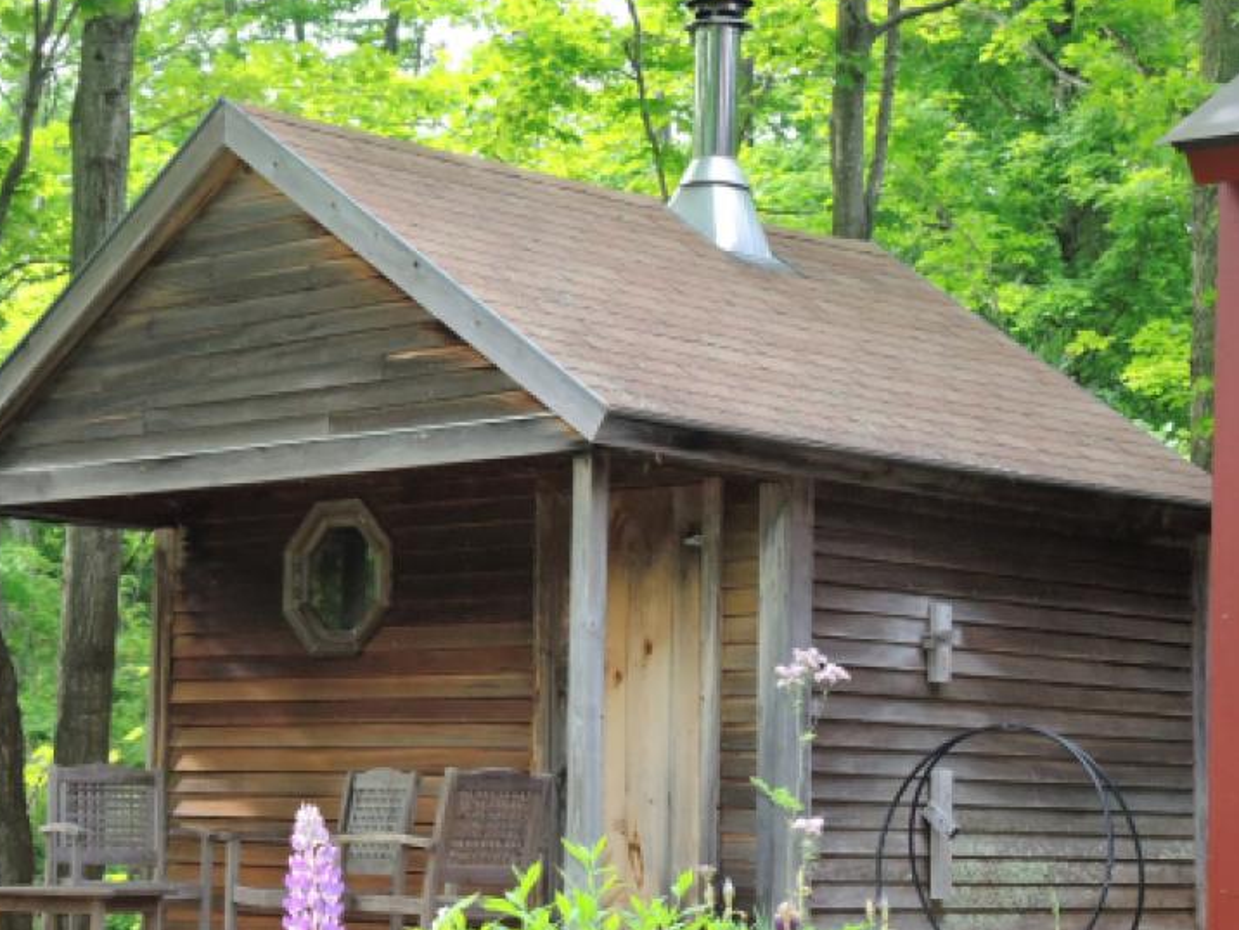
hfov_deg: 23.5
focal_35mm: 83
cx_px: 445
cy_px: 529
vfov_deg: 17.8
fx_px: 2971
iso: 800
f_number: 2.8
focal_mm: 12.5
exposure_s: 1/500
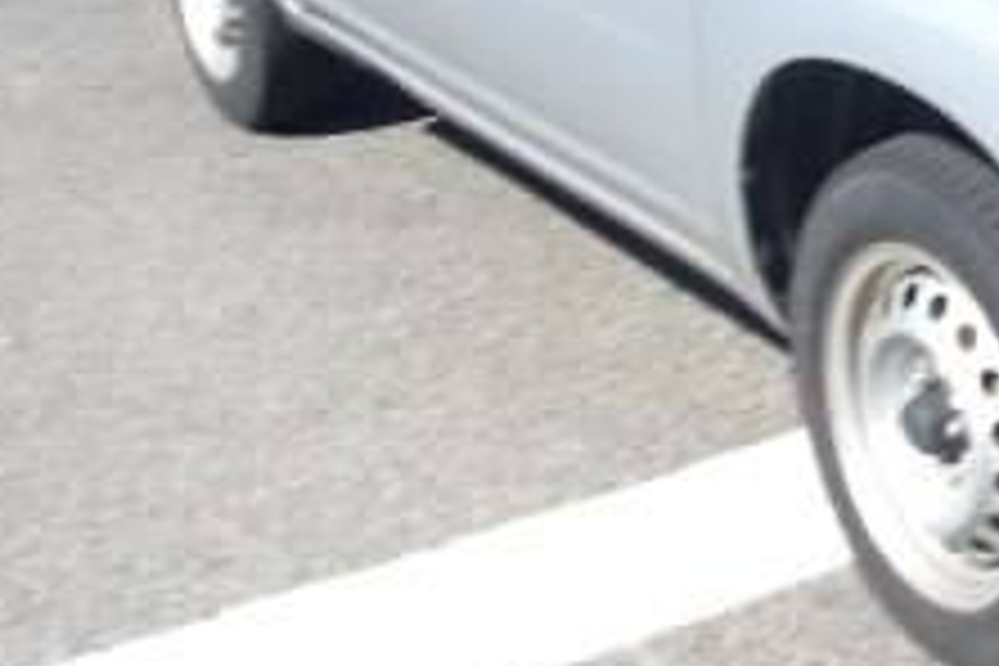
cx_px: 1264
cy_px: -22
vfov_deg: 16.5
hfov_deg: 22.6
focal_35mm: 81
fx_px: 2248
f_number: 10.4
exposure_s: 1/60
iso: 100
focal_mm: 4.9
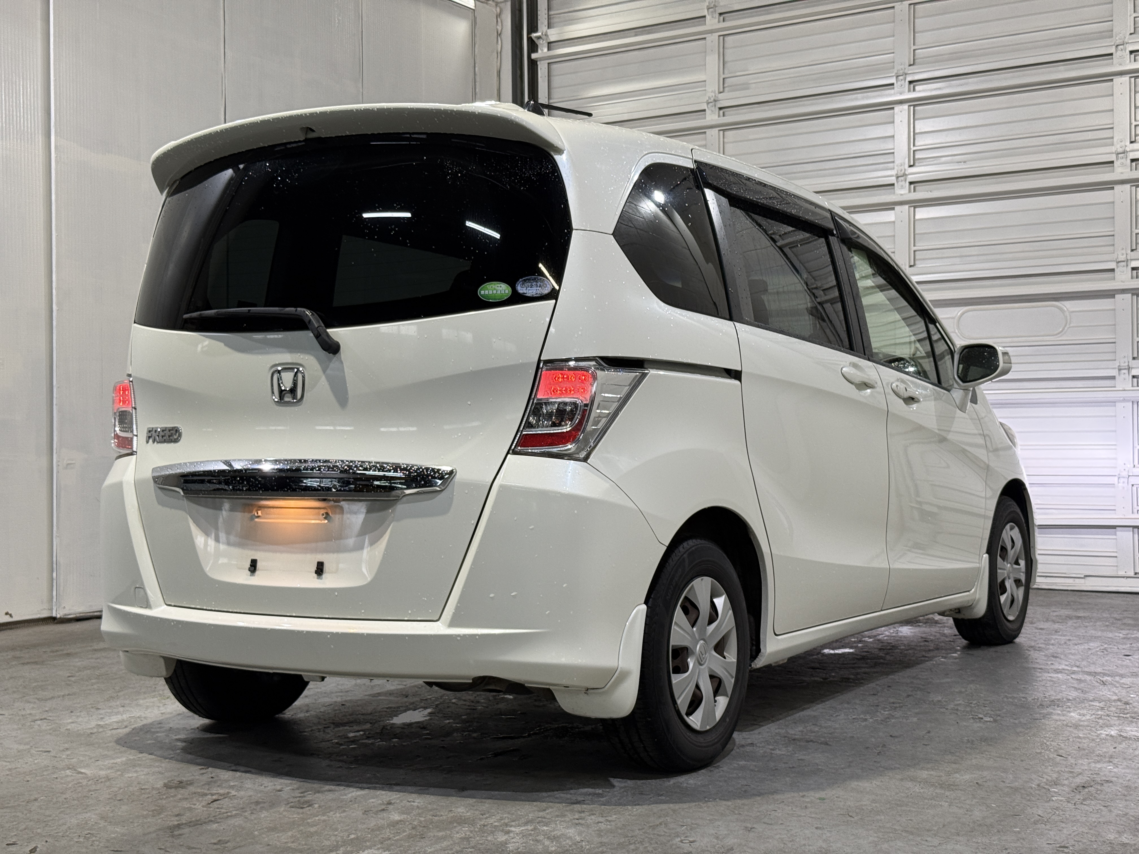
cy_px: 427
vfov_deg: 30.3
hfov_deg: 39.7
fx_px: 1579
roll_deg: +0.6
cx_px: 570
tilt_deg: +0.5
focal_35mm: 48
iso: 80
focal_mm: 6.76
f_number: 1.78
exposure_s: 1/60
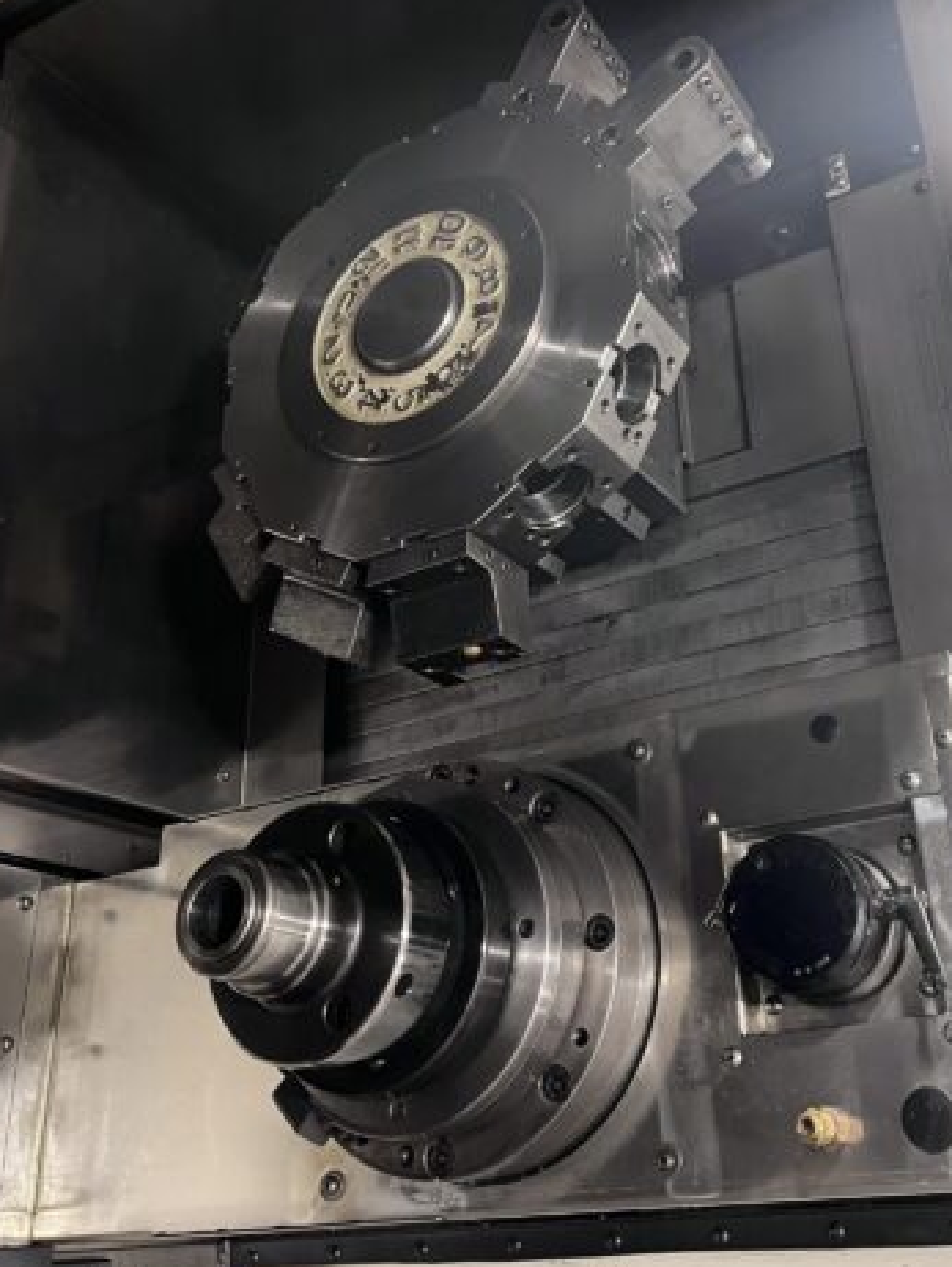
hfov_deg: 39.5
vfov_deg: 51.1
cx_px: 587
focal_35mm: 36
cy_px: 518
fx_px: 1319
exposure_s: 1/30
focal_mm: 5.1
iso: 500
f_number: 1.6
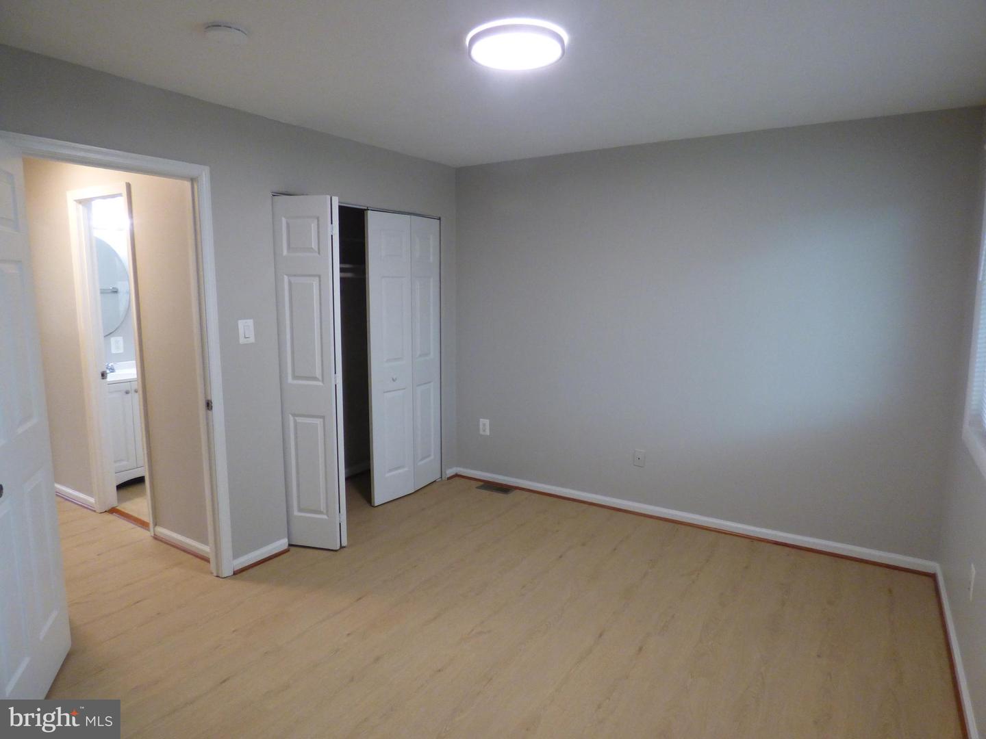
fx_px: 570
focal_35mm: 20
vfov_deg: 66.0
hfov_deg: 81.7
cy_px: 370
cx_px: 493
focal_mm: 3.58
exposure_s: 1/20
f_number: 2.8
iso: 400
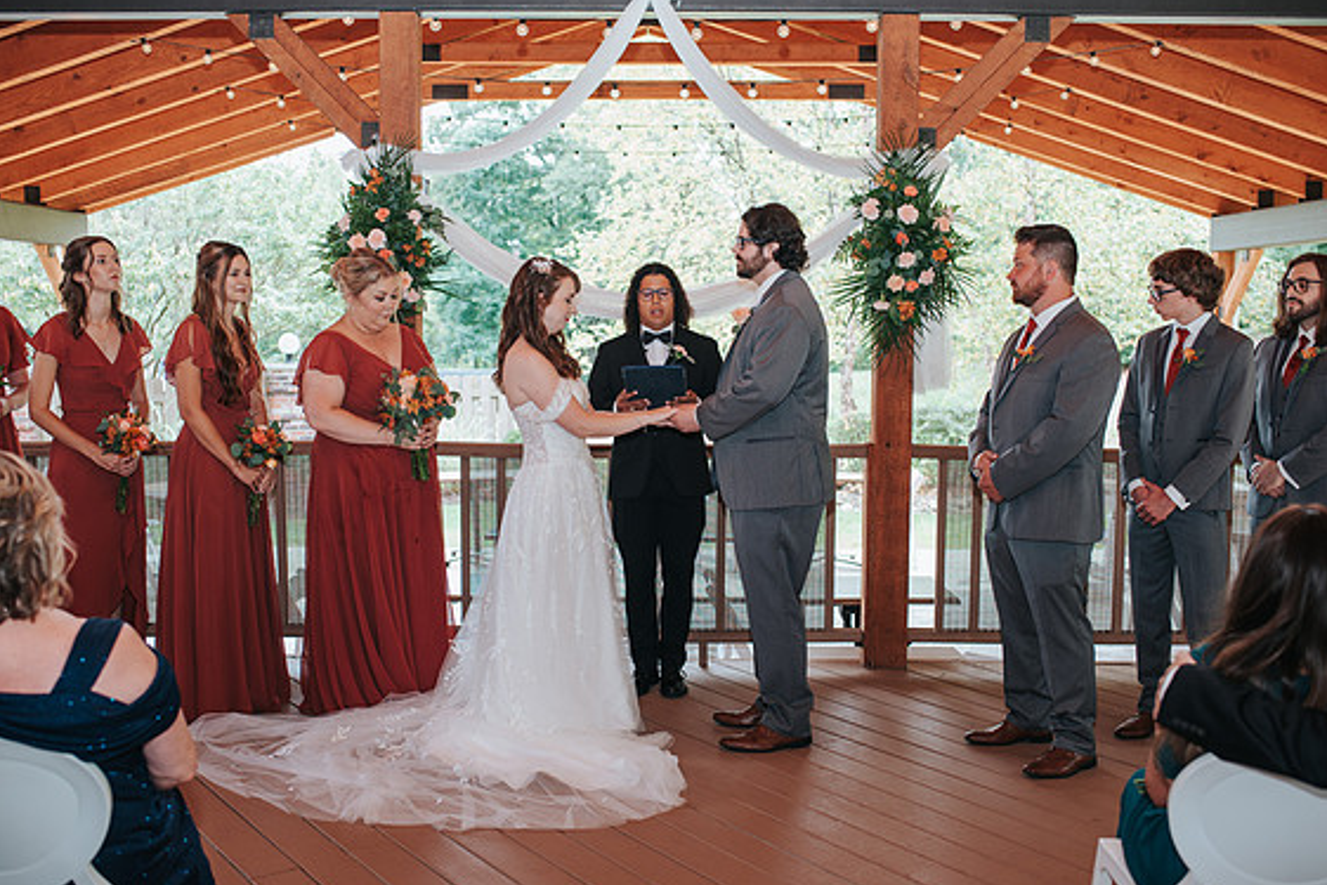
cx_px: 645
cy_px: 442
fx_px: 1401
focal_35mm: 38
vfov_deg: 35.1
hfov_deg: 50.7
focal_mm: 35
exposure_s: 1/125
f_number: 3.2
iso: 180
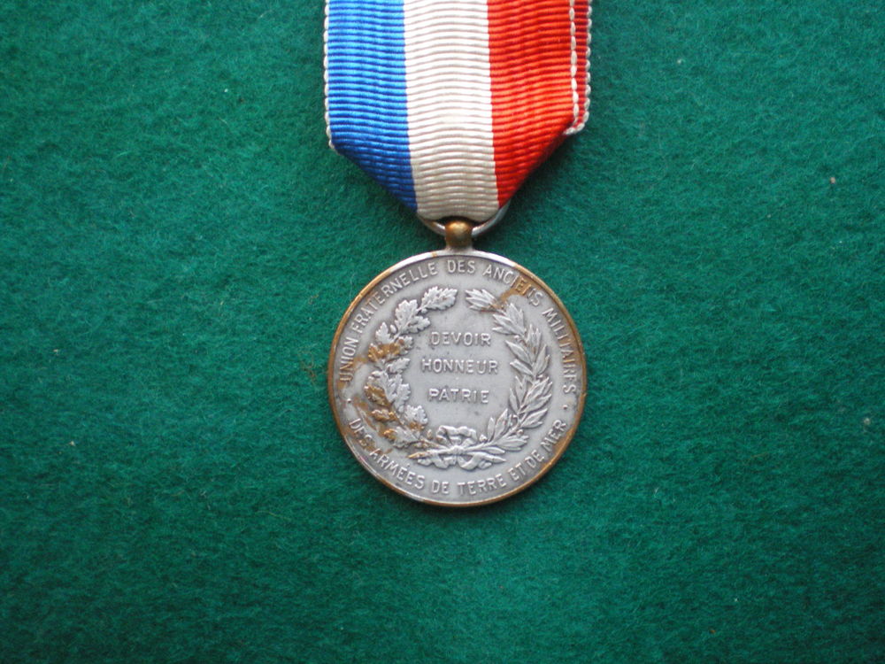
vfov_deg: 37.7
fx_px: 972
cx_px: 442
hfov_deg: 49.0
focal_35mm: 38
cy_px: 332
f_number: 3.1
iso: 400
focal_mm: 6.3
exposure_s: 1/50
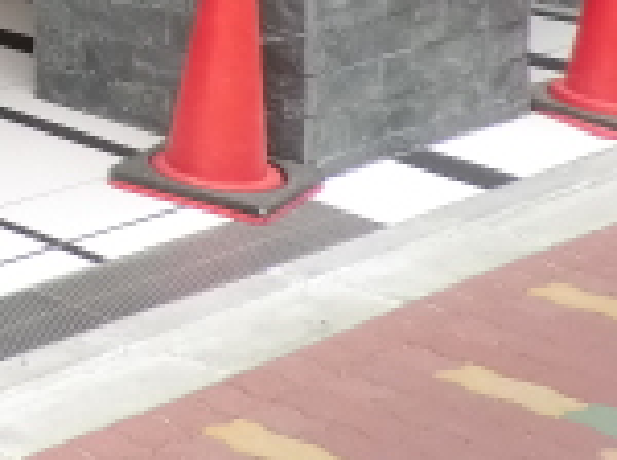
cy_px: -304
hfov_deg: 14.8
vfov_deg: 12.4
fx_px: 1975
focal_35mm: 111
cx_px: -592
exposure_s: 1/60
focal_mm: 4.7
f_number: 2.8
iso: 100
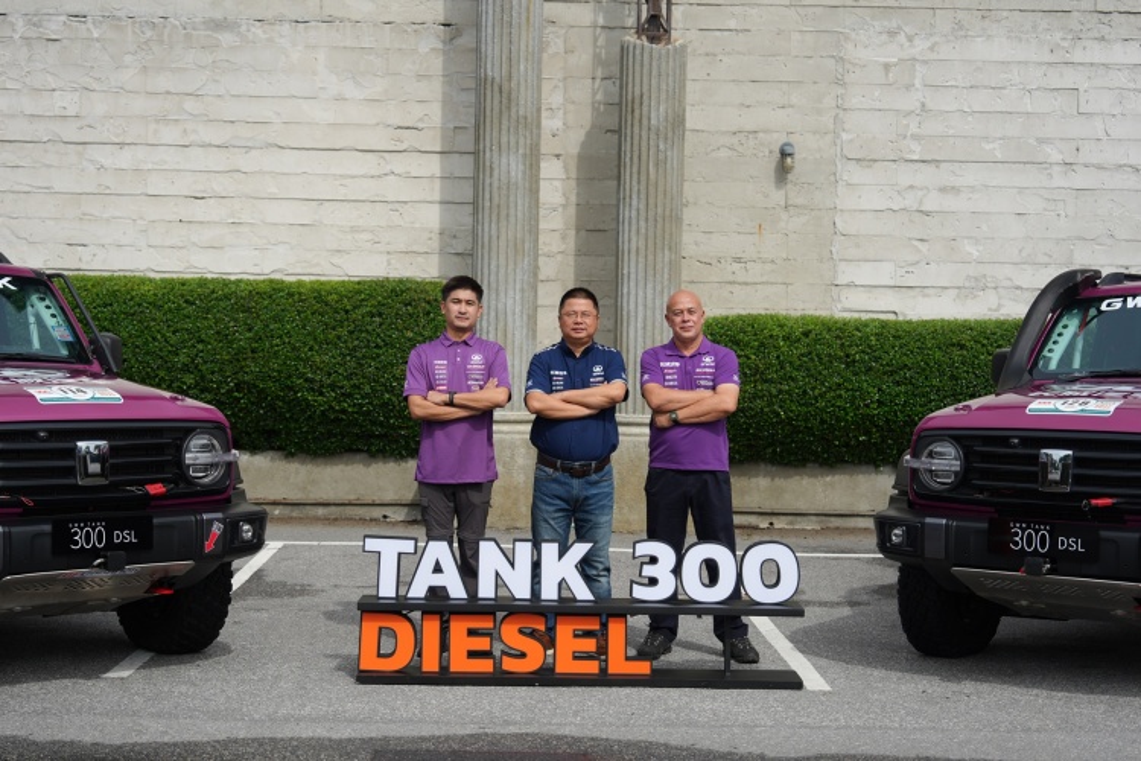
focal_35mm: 57
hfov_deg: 35.1
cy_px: 380
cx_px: 570
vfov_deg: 23.8
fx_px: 1806
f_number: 2.8
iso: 100
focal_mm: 57
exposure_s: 1/1600
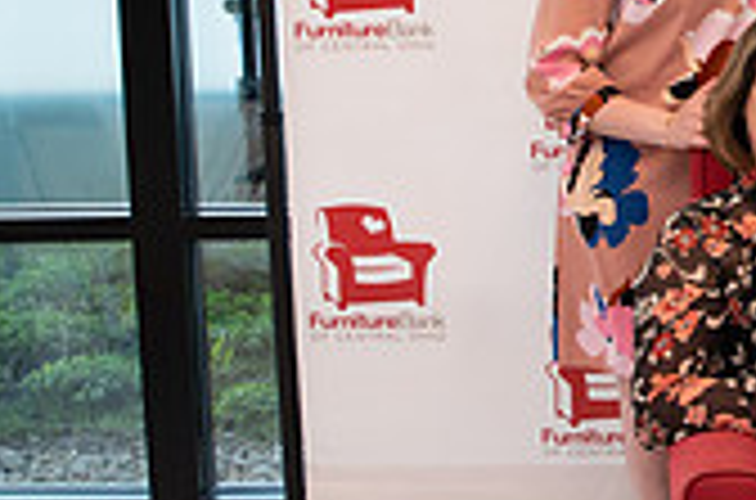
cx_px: 977
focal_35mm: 93
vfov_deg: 14.5
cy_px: 54
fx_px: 1947
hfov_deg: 20.2
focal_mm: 24
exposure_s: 1/125
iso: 800
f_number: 4
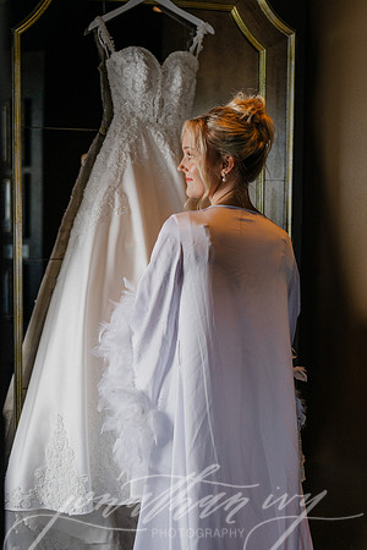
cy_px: 275
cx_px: 184
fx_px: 765
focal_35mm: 50
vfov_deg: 39.6
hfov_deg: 27.0
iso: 320
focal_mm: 50
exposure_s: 1/125
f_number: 2.8
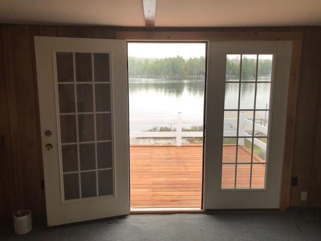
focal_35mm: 28
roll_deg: +0.0
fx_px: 260
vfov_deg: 49.7
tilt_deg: -9.6
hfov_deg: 63.4
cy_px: 120
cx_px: 160
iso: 40
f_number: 1.8
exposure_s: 1/120
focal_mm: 3.99
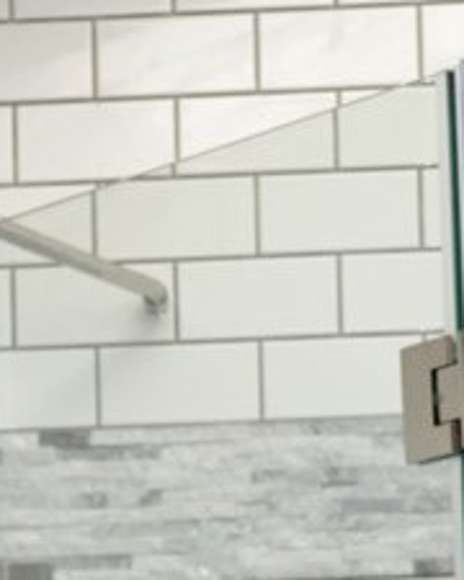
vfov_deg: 7.2
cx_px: 137
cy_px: 1165
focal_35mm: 258
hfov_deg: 6.0
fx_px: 4429
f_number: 5
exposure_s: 1/200
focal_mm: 38
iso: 800
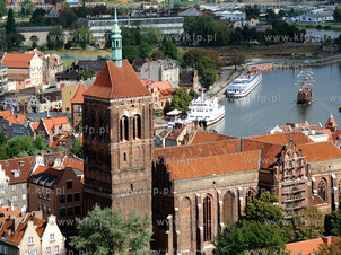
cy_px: 146
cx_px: 119
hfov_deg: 14.7
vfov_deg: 11.0
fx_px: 1319
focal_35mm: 134
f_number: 11
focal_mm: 70
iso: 100
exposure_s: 1/100
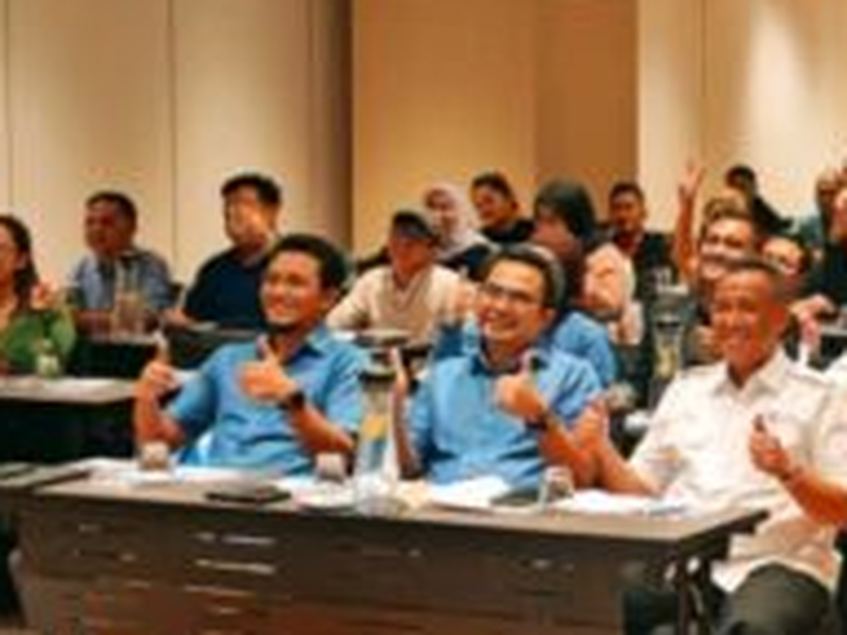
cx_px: 803
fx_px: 2594
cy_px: 172
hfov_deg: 18.2
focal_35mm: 106
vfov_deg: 13.9
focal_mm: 6.83
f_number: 2
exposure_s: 1/213
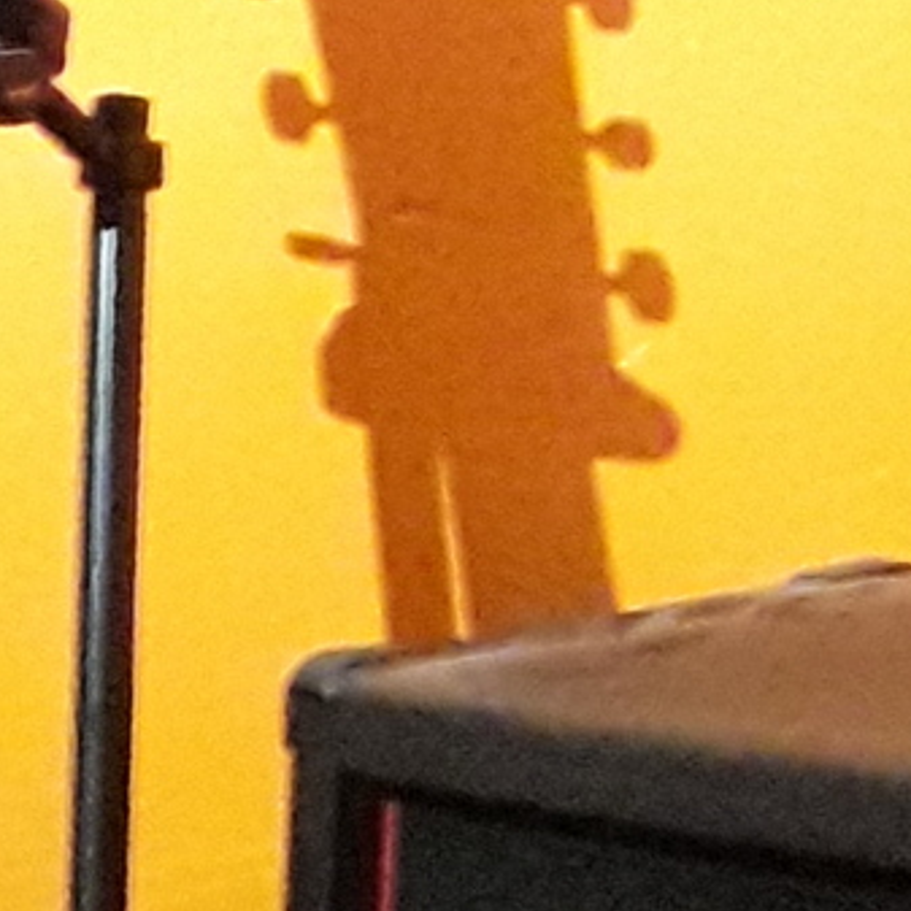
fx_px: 2531
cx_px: 308
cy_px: 1084
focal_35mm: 85
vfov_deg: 19.3
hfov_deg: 20.3
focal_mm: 3.6
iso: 800
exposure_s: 1/17
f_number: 1.9
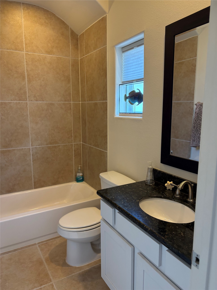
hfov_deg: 53.1
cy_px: 145
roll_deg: +0.5
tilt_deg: -10.1
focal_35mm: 26
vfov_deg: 67.3
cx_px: 108
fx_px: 217
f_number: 1.6
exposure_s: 1/120
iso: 250
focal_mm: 5.96
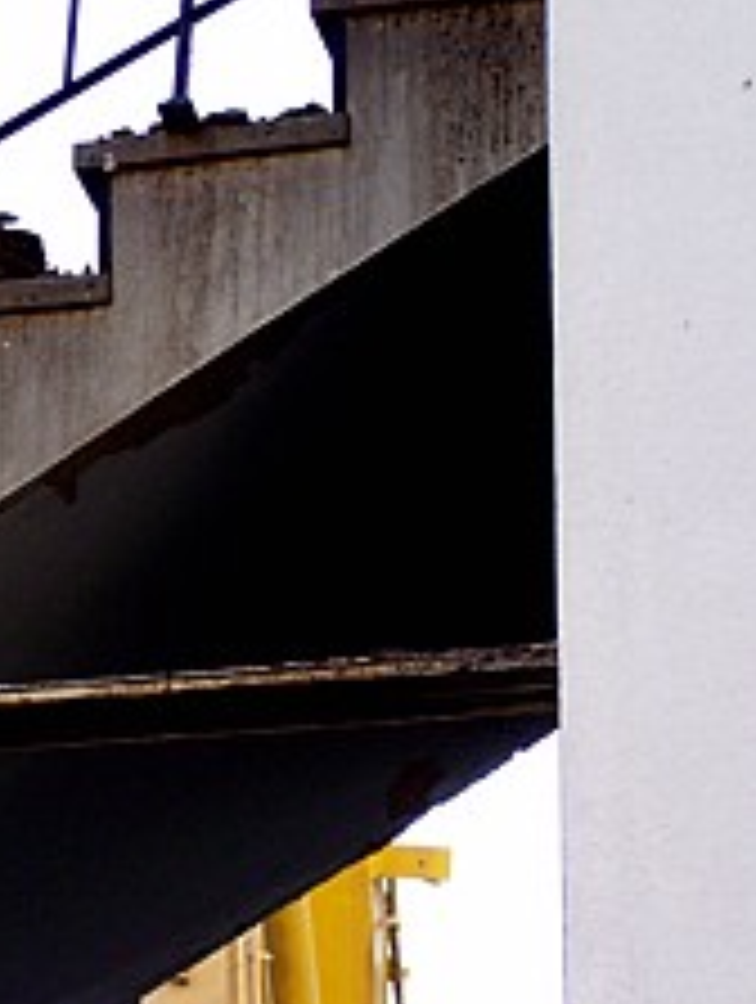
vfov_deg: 9.3
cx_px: 4
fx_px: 6127
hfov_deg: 7.0
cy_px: 1049
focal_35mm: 211
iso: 80
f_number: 3.2
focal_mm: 15.6
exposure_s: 1/200
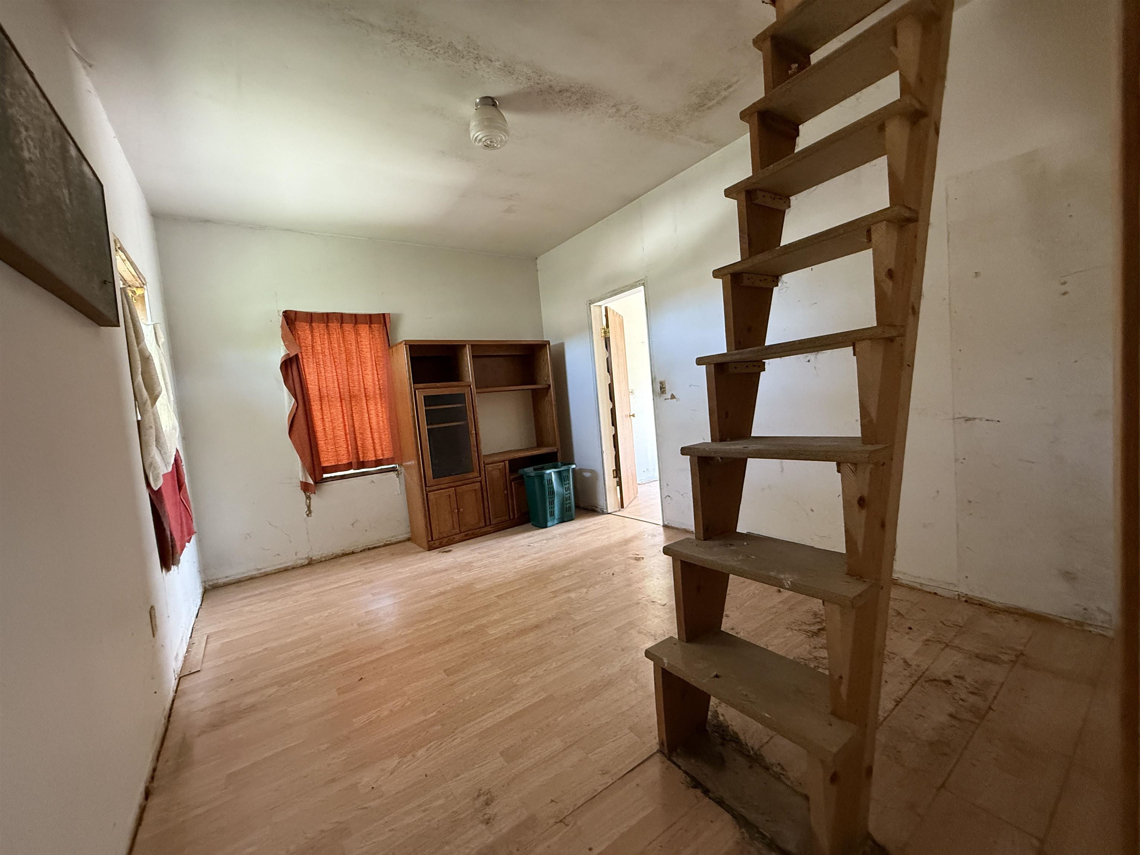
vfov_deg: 85.7
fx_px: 461
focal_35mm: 14
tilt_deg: -3.3
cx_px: 570
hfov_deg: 102.1
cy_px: 428
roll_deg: +4.5
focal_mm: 2.22
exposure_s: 1/60
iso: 640
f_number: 2.2
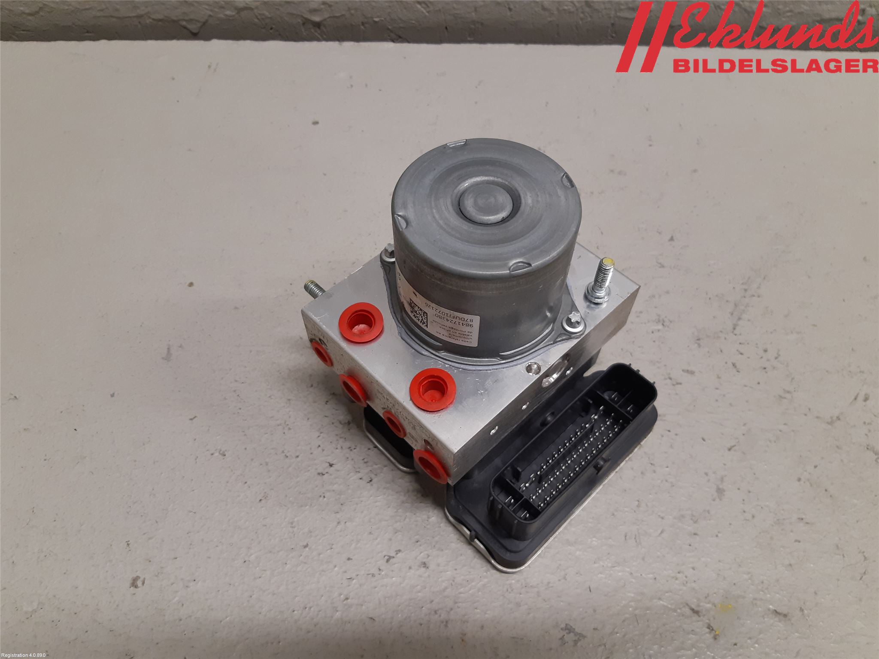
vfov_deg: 53.1
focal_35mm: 26
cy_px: 330
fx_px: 660
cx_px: 440
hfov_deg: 67.3
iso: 125
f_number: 1.7
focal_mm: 3.93
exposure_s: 1/50
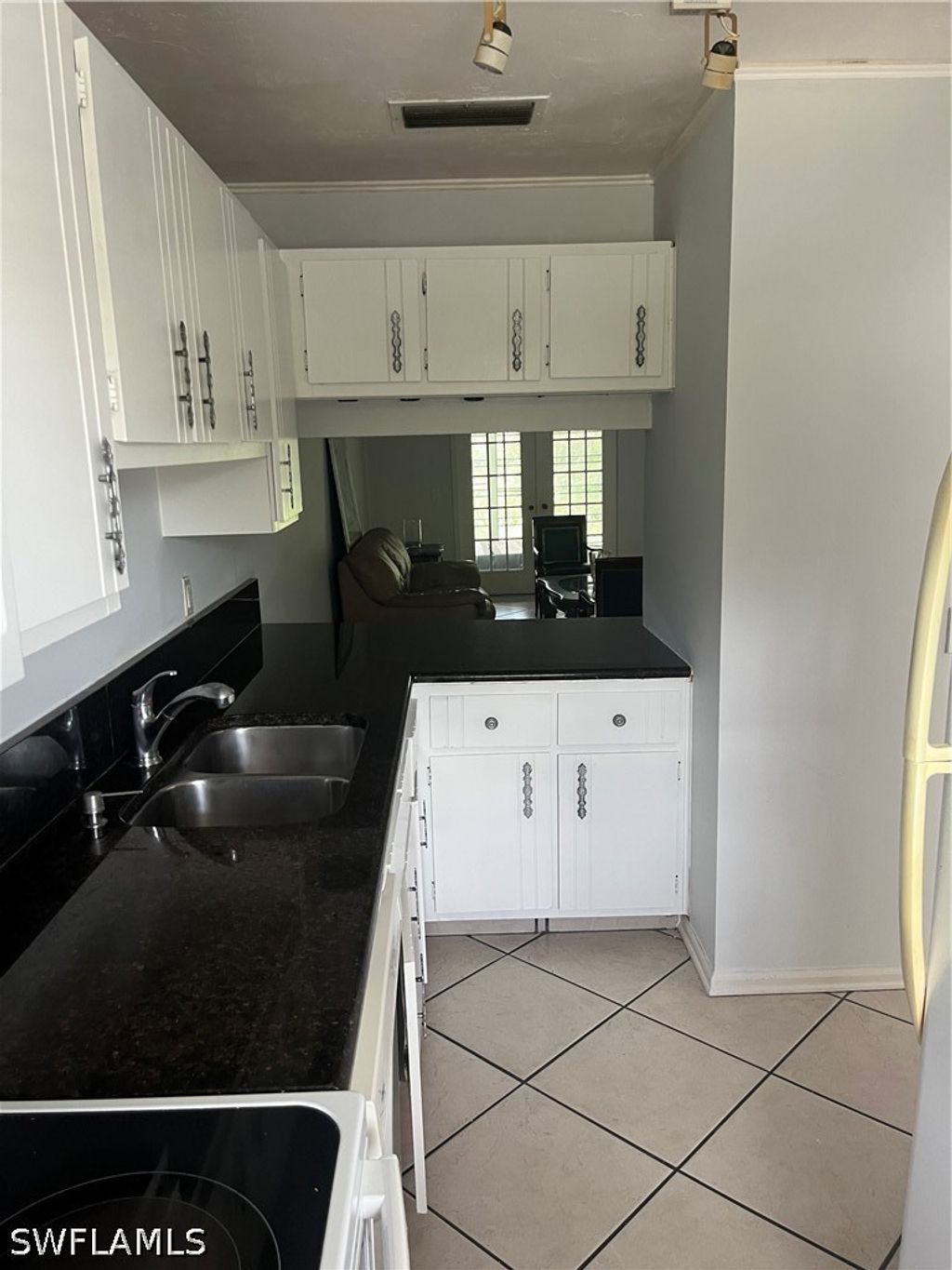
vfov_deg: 67.3
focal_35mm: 26
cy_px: 635
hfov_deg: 53.1
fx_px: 953
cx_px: 476
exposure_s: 1/60
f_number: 1.6
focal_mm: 5.1
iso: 160
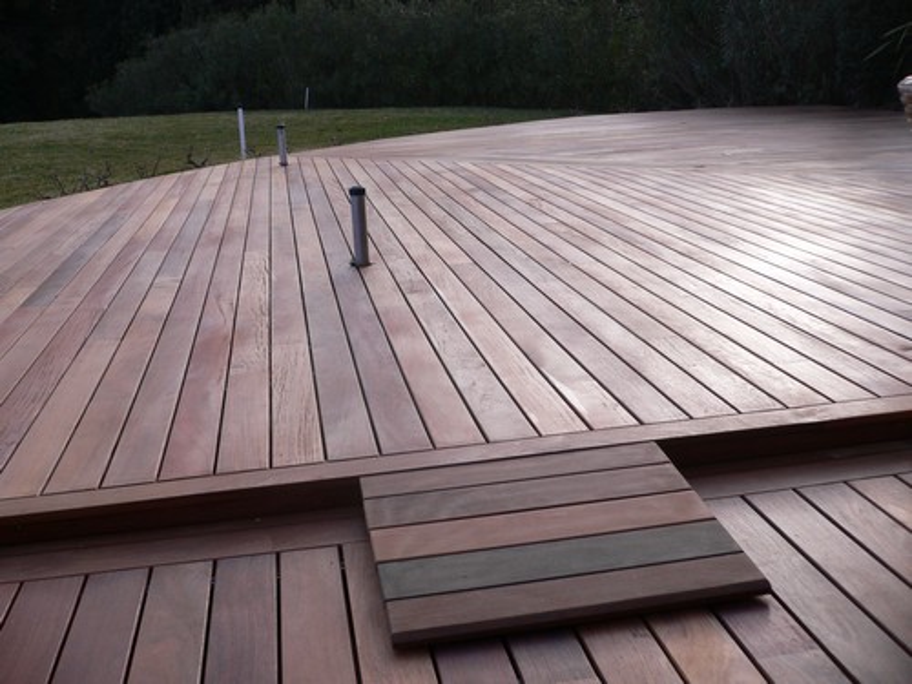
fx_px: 922
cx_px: 456
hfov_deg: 52.6
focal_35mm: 35
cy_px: 342
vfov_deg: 40.7
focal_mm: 5.8
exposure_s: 1/500
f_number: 2.8
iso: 80
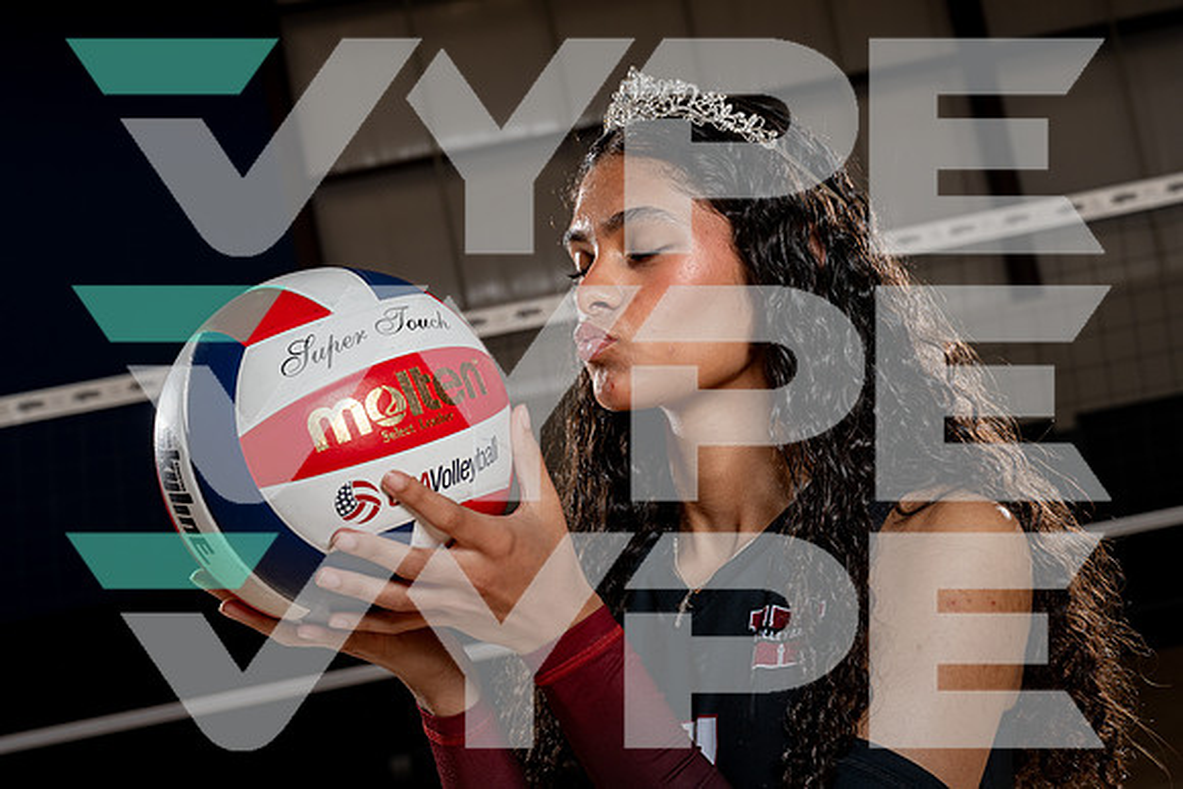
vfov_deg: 23.8
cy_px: 394
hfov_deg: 35.0
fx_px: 1873
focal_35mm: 57
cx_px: 592
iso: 100
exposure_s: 1/250
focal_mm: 57
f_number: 8
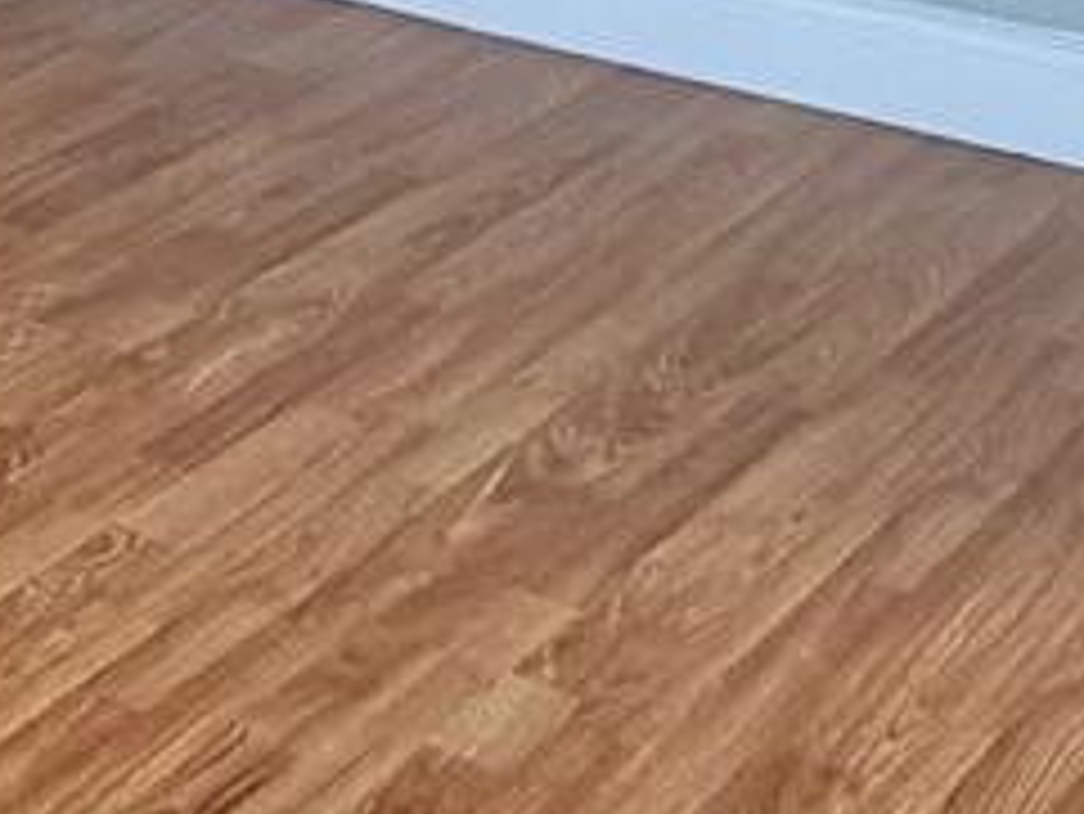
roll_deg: +2.1
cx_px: 81
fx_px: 2914
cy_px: -724
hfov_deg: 20.6
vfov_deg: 13.9
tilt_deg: -3.6
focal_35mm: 93
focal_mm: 2.22
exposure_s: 1/60
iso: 250
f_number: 2.2
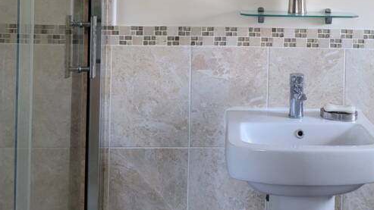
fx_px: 456
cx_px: 248
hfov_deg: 44.0
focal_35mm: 46
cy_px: -13
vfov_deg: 24.4
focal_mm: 5.4
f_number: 1.8
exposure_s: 1/100
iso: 250
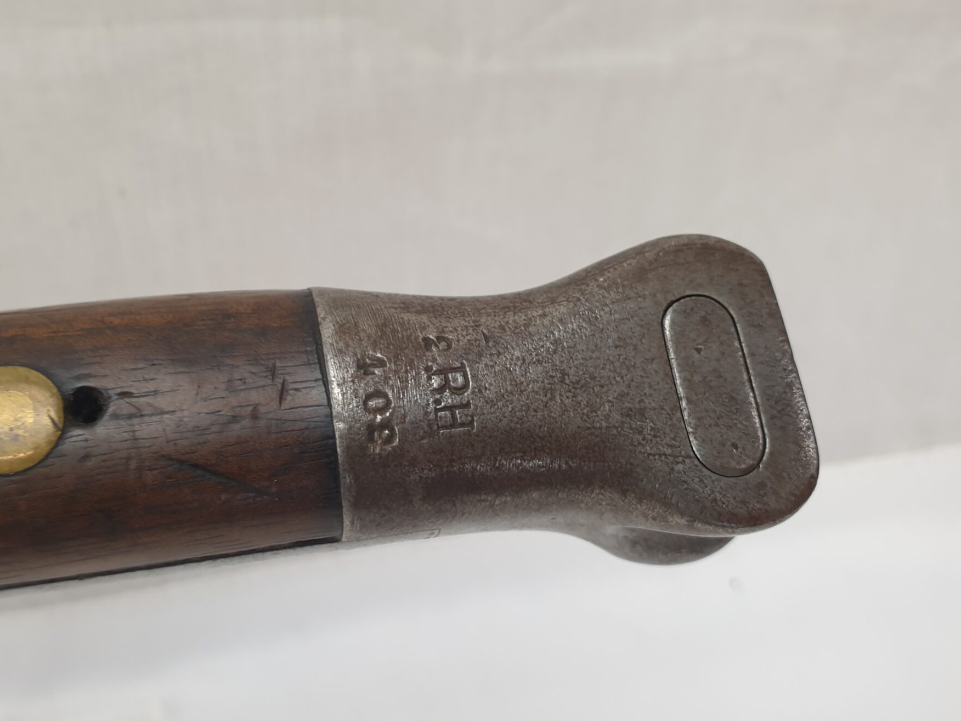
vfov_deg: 37.7
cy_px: 363
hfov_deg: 48.6
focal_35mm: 38
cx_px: 367
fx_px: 1055
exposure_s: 1/50
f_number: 2.4
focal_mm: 4.3
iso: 50
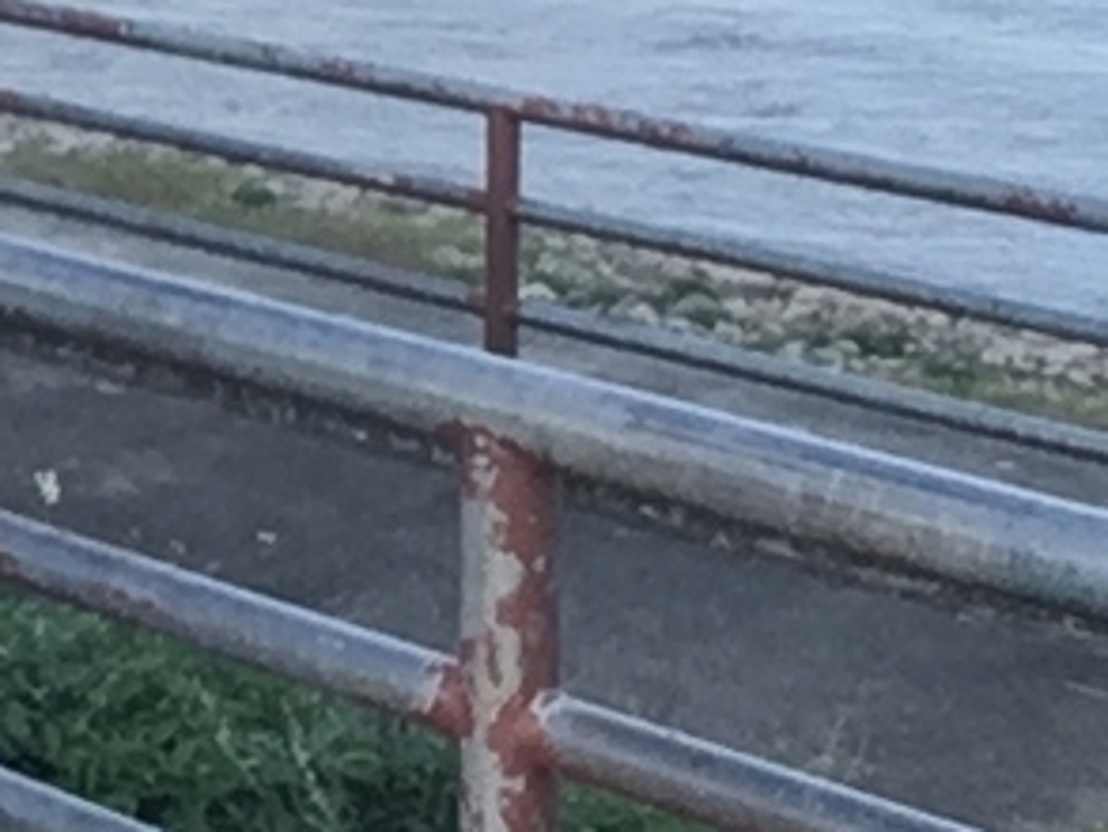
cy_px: -106
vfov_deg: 11.5
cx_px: -851
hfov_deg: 13.9
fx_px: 4067
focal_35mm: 127
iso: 50
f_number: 2.4
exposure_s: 1/200
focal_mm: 2.15
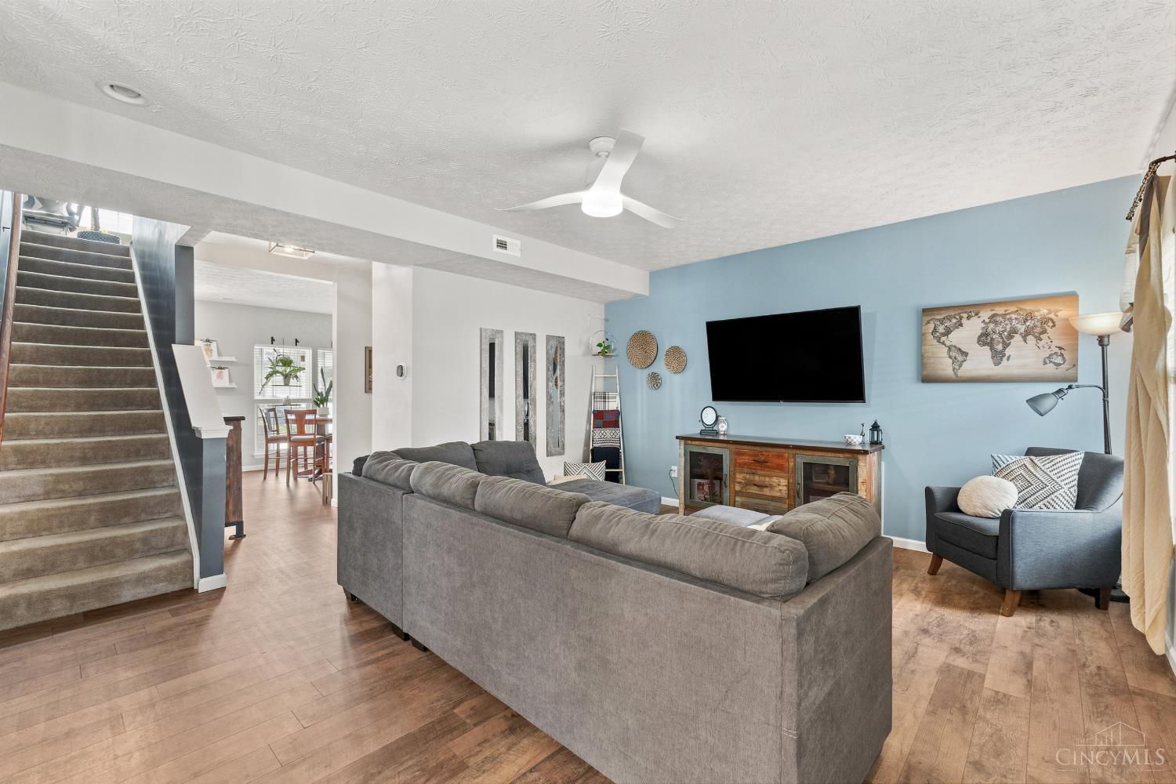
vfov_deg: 77.3
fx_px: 490
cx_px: 588
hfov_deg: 100.4
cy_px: 392
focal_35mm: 15
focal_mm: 10
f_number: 9
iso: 400
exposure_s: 1/3
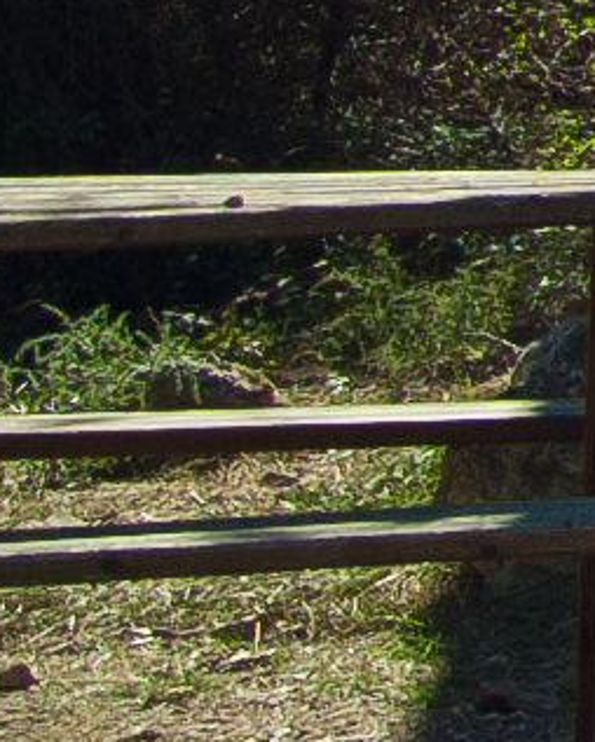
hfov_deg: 4.8
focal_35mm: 236
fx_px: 5190
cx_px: 3435
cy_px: -954
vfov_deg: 7.7
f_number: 8
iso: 200
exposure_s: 1/400
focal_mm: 18
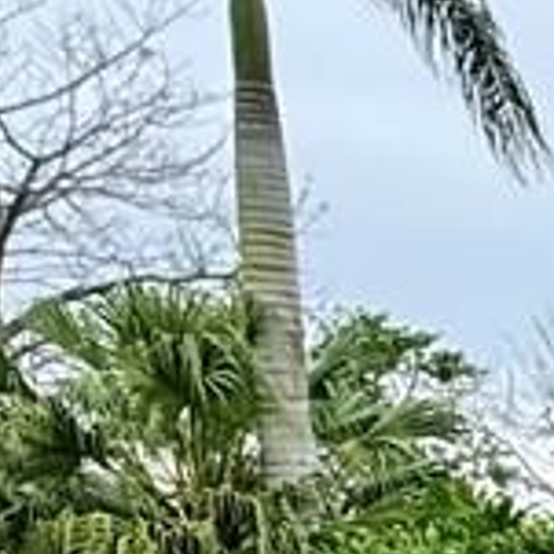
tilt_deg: -9.6
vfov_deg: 12.2
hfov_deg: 9.6
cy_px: 1020
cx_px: 1754
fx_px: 2372
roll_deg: +0.1
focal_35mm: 131
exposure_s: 1/625
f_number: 2.2
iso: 64
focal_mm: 2.22
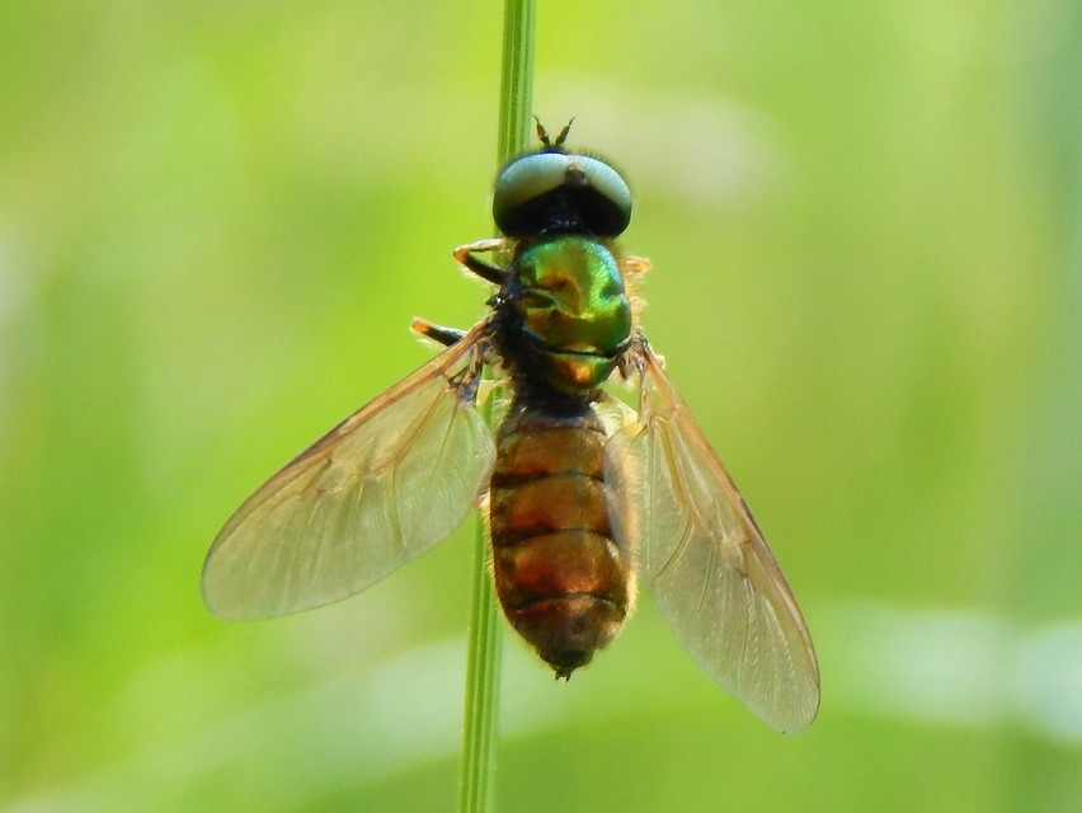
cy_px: 406
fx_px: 5692
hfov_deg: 10.9
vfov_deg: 8.2
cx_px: 541
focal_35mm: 182
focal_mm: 32.8
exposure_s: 1/80
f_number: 5.3
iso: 125
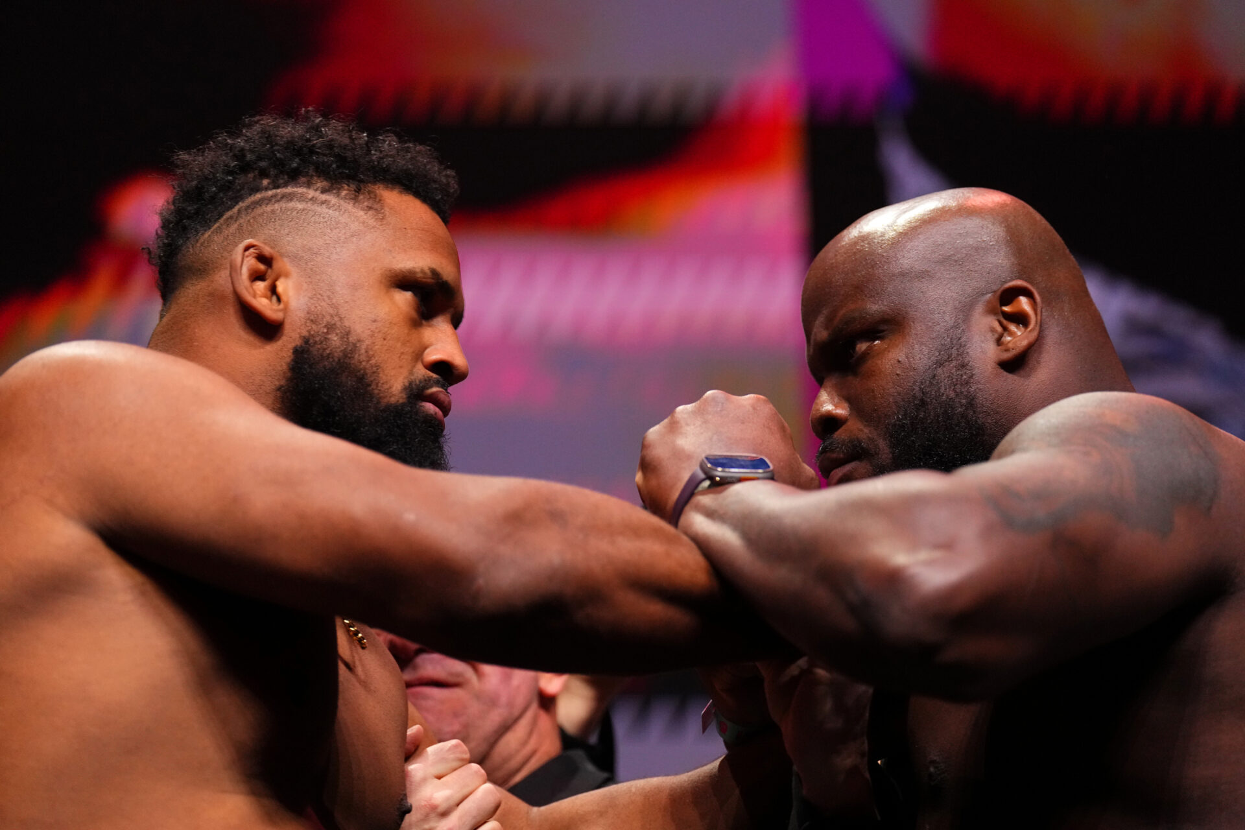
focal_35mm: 123
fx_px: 4253
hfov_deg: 16.7
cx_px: 622
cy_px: 415
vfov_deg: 11.1
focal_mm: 123
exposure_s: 1/800
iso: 3200
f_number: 2.8
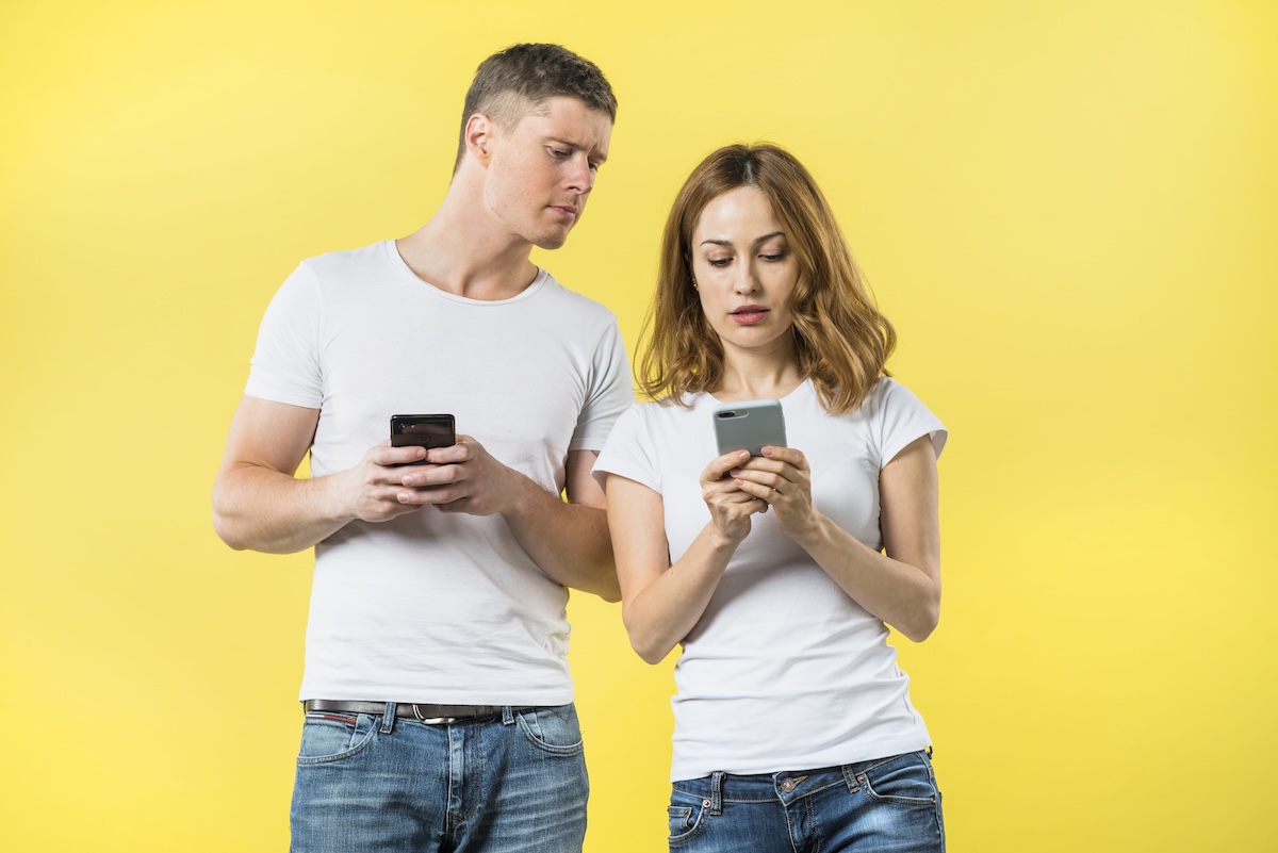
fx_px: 3018
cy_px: 426
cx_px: 639
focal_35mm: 85
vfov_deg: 16.1
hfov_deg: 23.9
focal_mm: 85
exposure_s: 1/160
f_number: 7.1
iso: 160
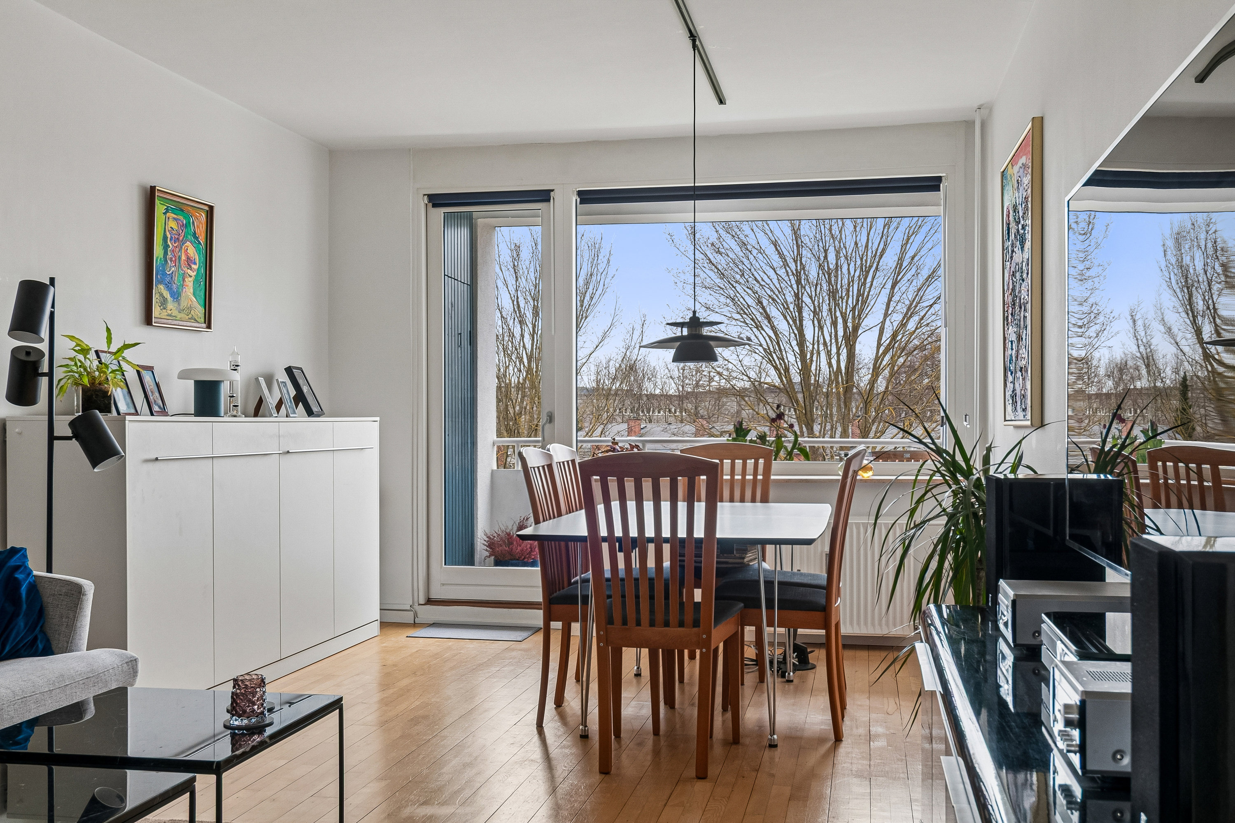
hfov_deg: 53.1
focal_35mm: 36
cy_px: 412
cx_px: 618
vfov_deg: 36.9
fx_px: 1235
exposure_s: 1/5
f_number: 10
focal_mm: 24
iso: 200
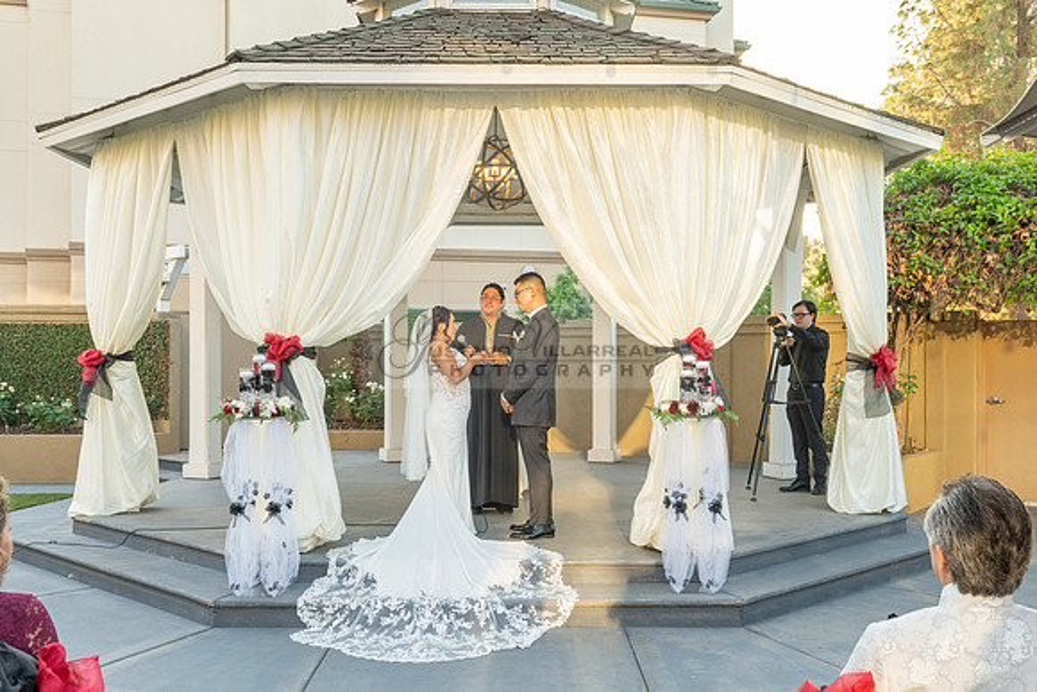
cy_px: 360
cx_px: 528
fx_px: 1112
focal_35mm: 39
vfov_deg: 34.6
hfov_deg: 50.0
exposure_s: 1/200
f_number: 6.3
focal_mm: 28
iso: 500
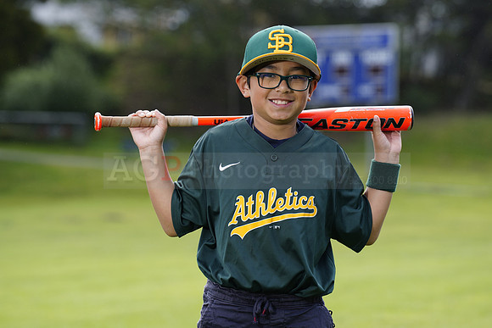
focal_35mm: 158
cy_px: 164
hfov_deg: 13.0
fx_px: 2160
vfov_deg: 8.7
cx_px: 246
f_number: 5
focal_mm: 158
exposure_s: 1/250
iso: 100
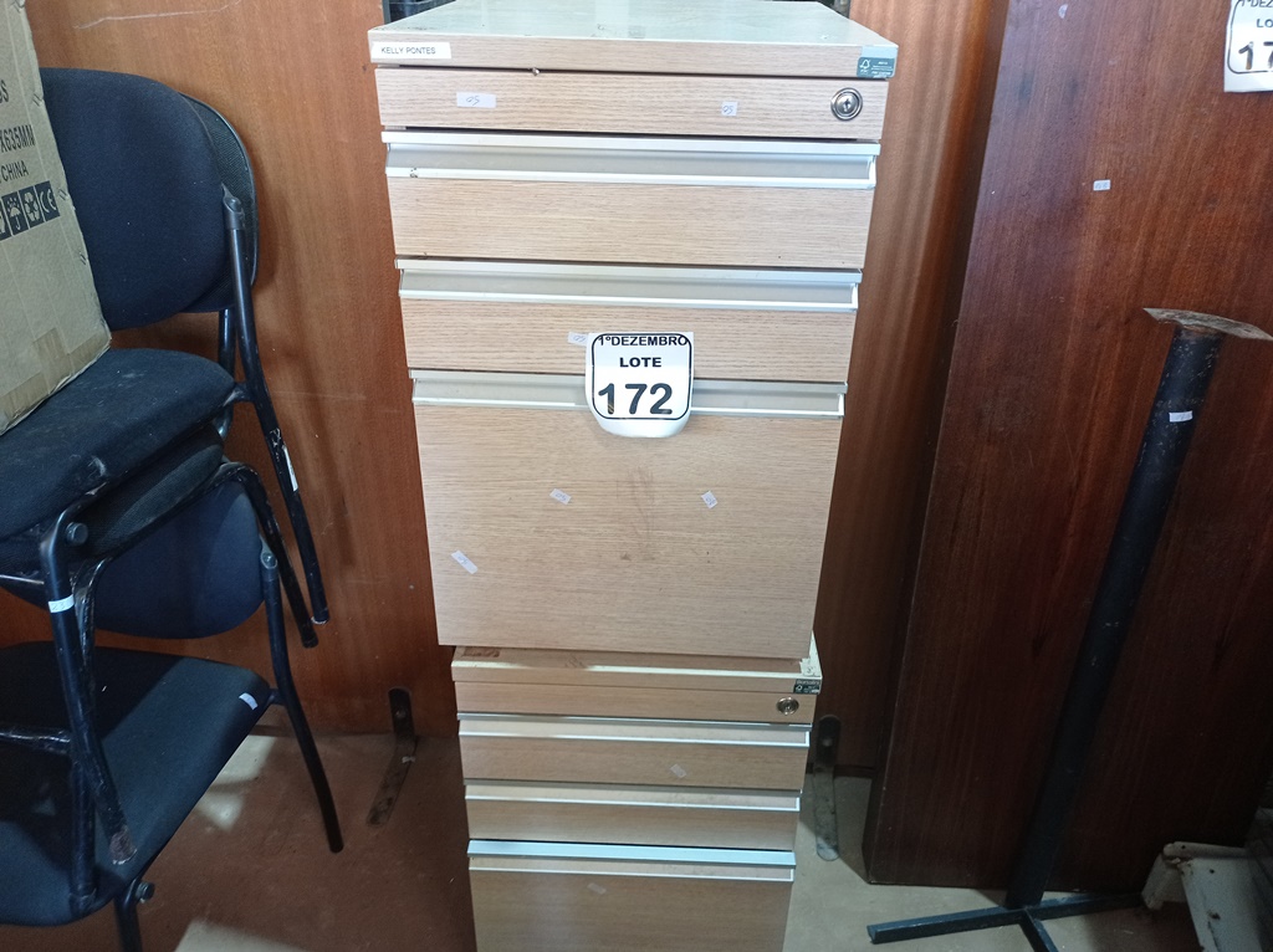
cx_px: 636
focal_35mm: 28
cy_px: 476
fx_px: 1029
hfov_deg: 63.5
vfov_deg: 49.7
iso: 219
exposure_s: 1/30
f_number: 1.79
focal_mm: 4.7
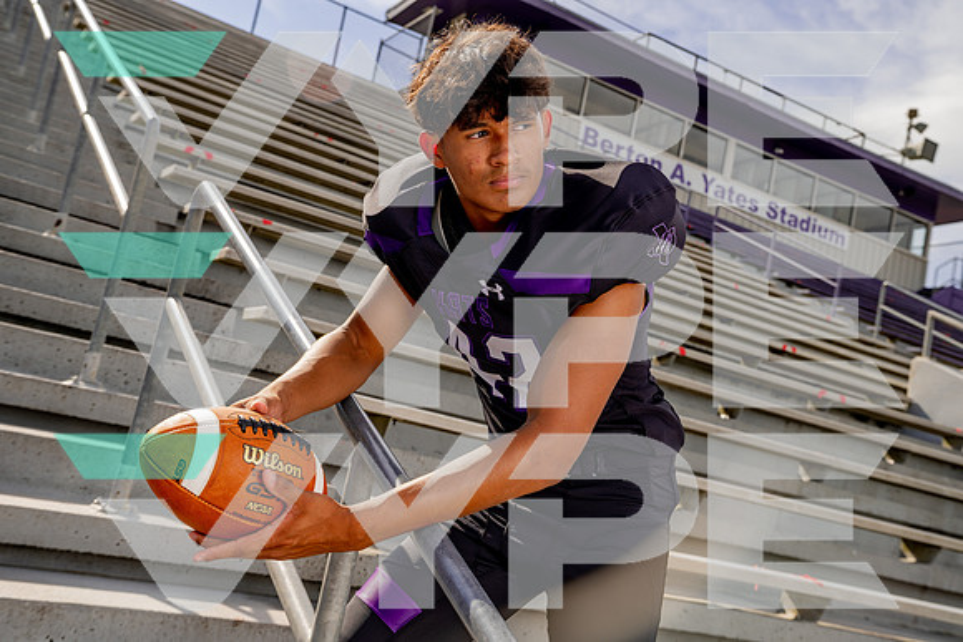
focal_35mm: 41
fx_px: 1097
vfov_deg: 32.6
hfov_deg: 47.4
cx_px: 482
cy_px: 321
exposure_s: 1/250
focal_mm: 41
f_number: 5.6
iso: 100
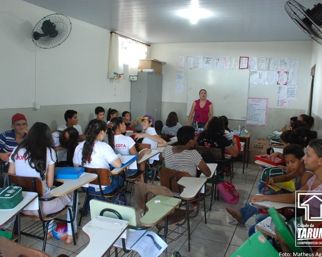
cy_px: 129
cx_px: 155
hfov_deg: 57.2
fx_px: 295
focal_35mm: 31
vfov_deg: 47.1
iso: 1250
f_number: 3.5
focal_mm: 18
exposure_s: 1/40
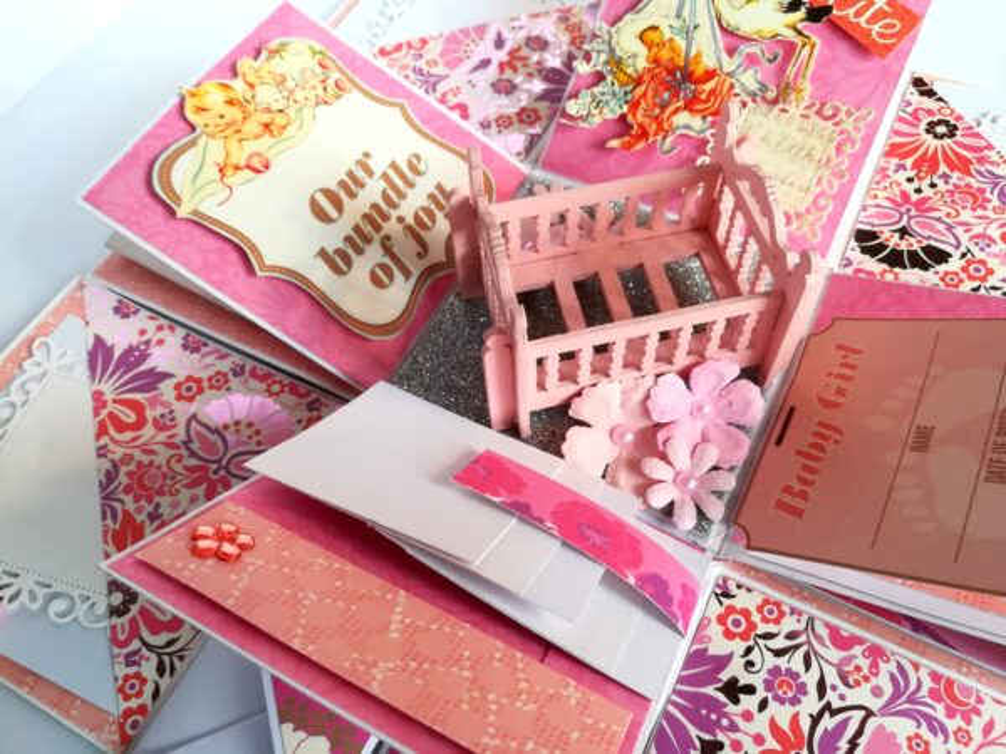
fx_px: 756
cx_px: 503
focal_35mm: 26
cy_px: 377
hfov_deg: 67.3
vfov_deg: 53.1
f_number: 2.2
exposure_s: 1/50
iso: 50
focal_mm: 3.83
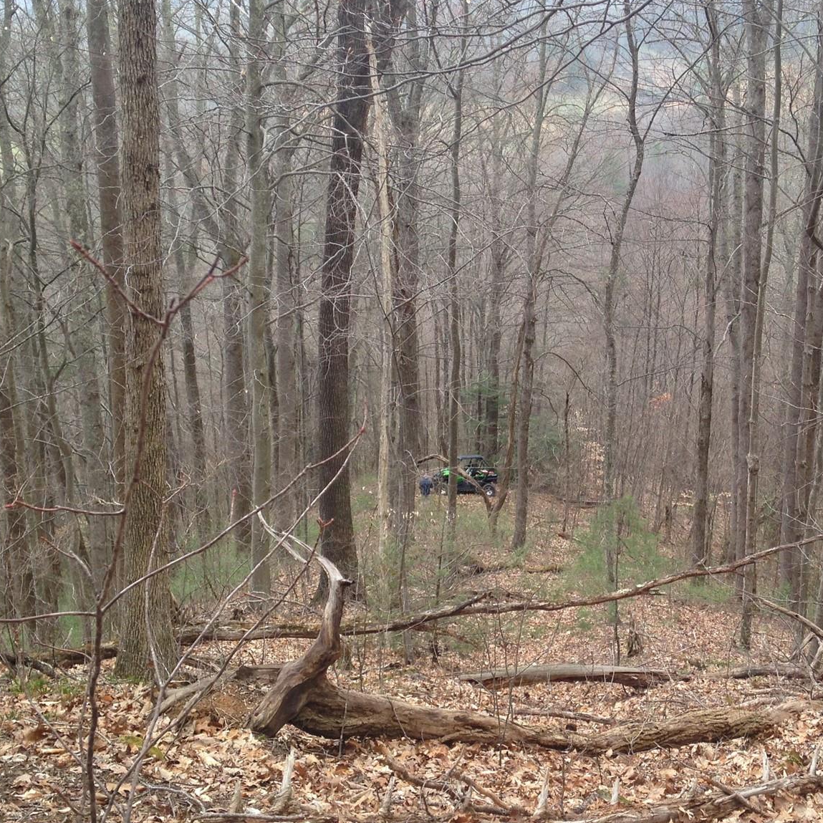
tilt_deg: -17.8
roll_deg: +0.0
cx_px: 563
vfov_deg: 32.8
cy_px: 404
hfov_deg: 32.5
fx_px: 1399
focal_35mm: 52
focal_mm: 4.12
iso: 50
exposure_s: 1/250
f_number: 2.4
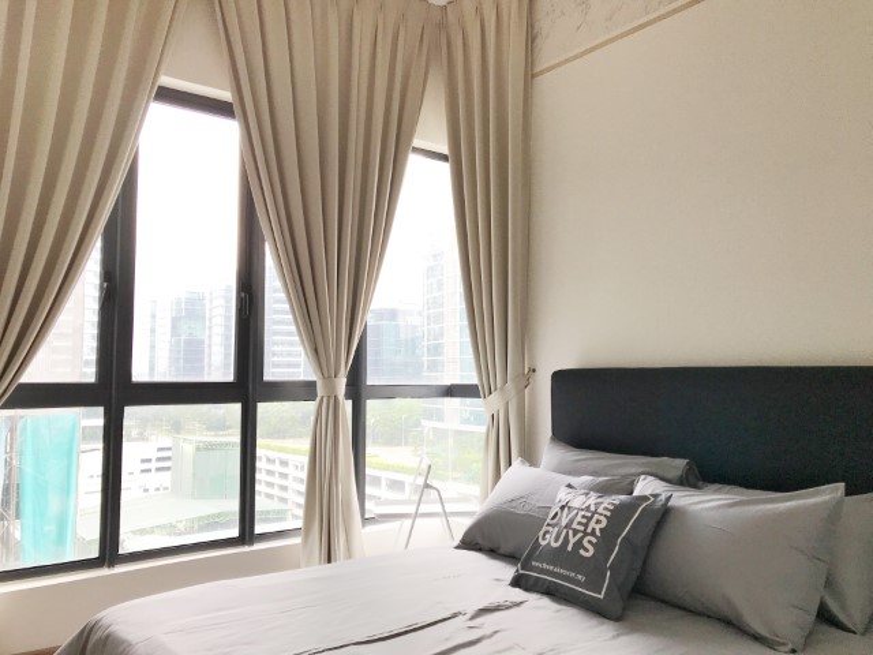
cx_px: 436
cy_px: 328
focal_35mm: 28
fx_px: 706
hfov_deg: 63.4
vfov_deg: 49.7
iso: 25
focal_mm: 3.99
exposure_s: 1/100
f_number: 1.8
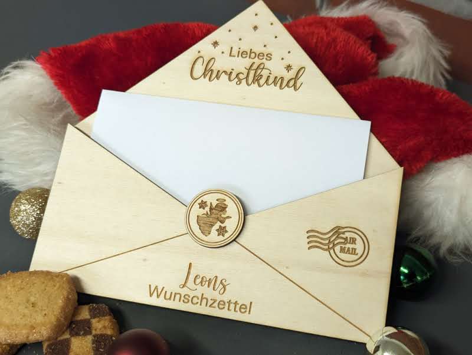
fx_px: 655
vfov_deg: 30.3
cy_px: 178
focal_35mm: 48
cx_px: 236
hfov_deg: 39.6
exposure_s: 1/33.3
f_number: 1.85
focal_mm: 6.81
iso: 121
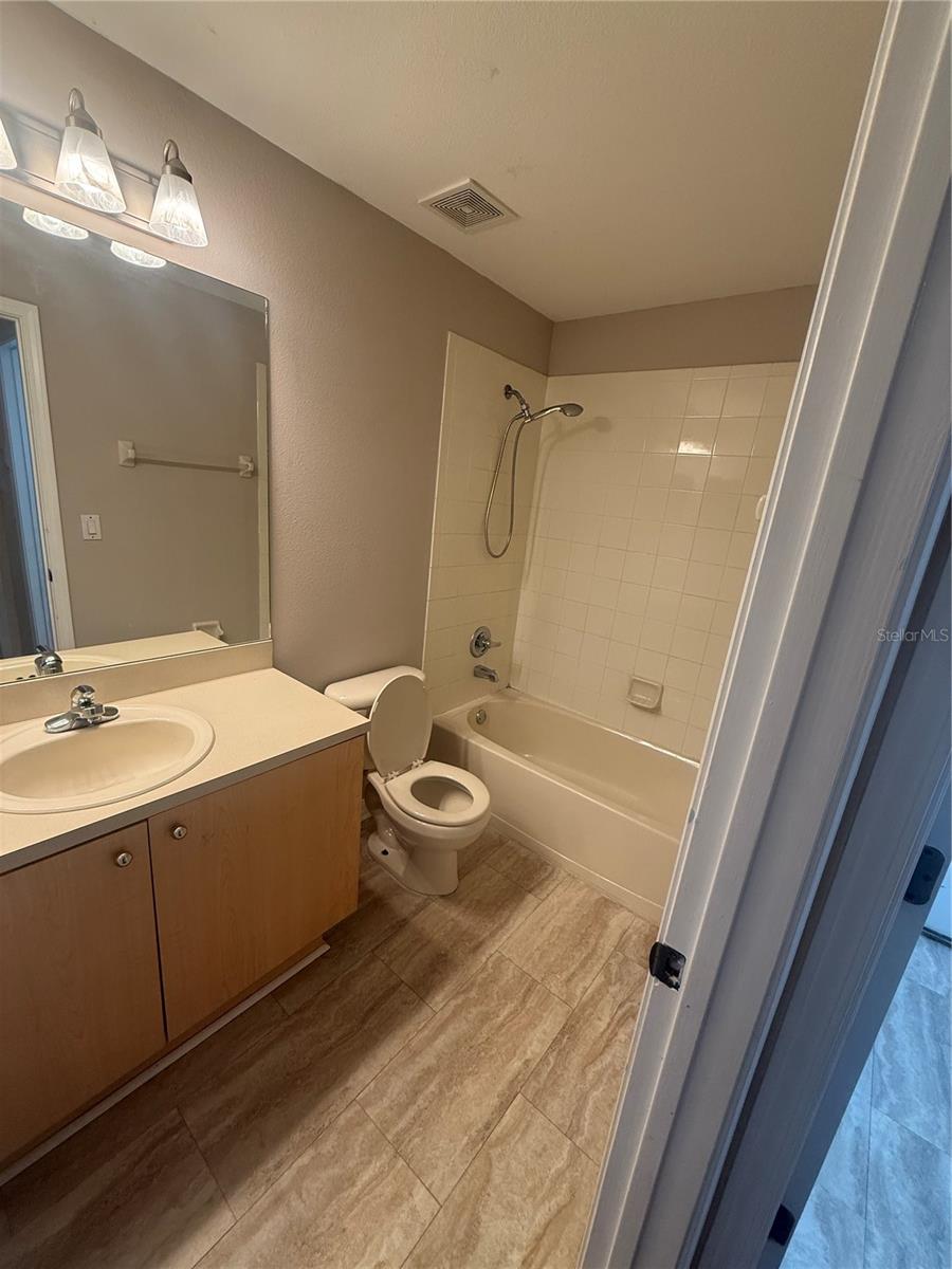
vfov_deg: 102.1
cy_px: 634
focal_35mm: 14
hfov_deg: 85.7
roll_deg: -5.8
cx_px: 476
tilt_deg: -15.2
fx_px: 513
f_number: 2.2
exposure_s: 1/120
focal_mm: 2.22
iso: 200
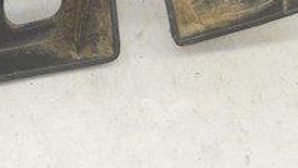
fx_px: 1122
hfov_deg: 15.0
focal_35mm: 142
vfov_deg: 8.1
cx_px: 28
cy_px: -183
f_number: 3.1
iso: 125
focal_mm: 6.72
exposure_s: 1/30
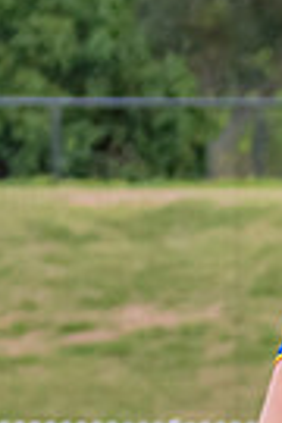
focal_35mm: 1471
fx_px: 17283
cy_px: 394
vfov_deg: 1.4
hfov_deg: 0.9
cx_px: 509
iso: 800
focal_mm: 170
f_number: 5.6
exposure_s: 1/1250
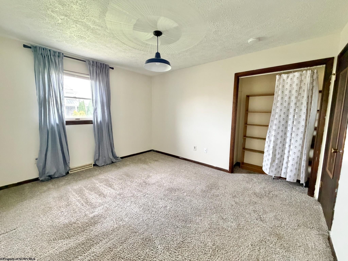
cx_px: 174
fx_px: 141
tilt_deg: -6.8
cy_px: 130
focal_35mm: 14
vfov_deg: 85.7
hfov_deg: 102.1
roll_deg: -0.3
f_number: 2.2
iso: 640
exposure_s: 1/60
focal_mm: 2.22
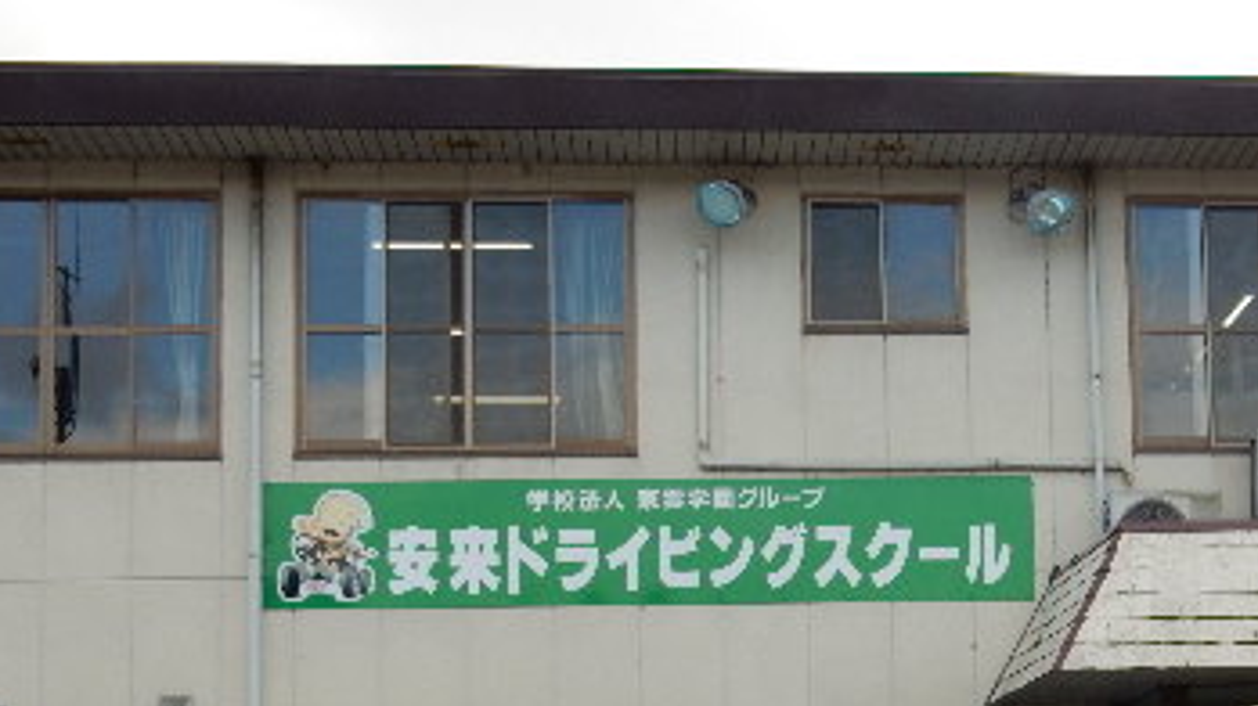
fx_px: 2868
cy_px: 602
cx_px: 1027
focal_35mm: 86
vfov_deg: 13.9
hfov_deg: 24.3
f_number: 4.2
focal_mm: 7.6
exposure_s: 1/400
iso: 125
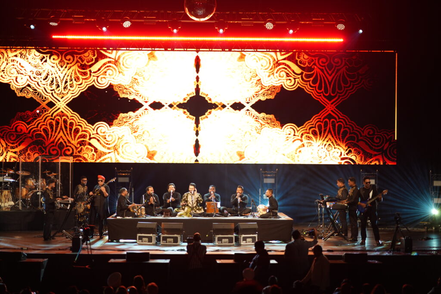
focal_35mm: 85
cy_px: 147
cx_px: 220
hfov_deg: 23.9
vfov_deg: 16.1
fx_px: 1041
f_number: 1.4
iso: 640
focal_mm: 85
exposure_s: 1/200
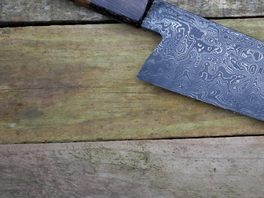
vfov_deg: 13.8
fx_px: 816
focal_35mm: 107
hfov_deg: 18.2
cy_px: 44
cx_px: 213
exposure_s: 1/60
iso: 800
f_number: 14
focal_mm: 25
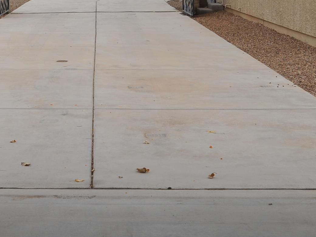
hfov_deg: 20.1
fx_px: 885
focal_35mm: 97
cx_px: 86
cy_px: -44
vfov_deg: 14.8
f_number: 10
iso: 320
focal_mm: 35
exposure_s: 1/250
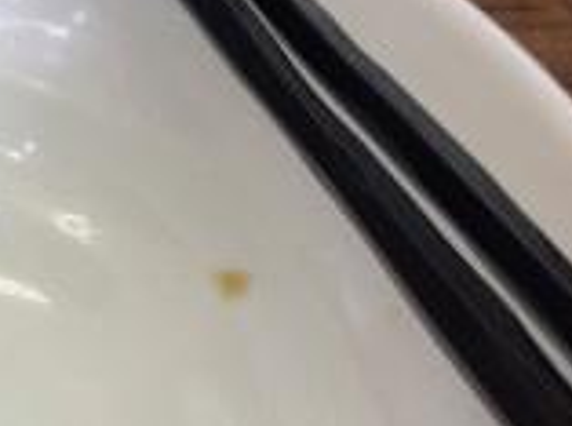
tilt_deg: -52.9
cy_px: 419
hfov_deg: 20.9
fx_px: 1368
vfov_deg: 17.3
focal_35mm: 83
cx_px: -219
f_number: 2.2
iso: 40
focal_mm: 4.15
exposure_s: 1/60
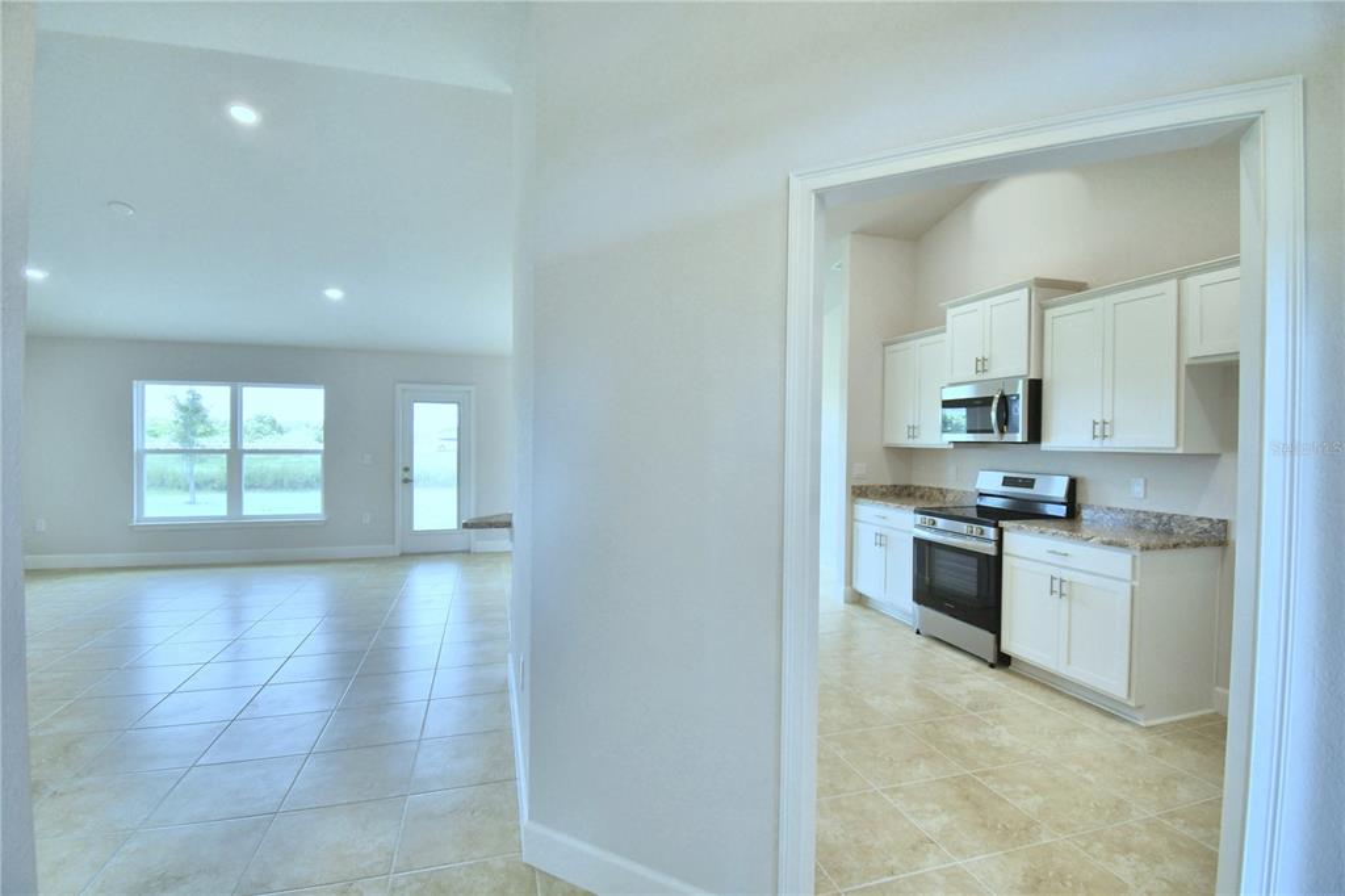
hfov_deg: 100.4
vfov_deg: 77.3
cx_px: 672
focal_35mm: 15
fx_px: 560
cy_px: 448
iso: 280
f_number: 4.5
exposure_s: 1/125
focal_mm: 10
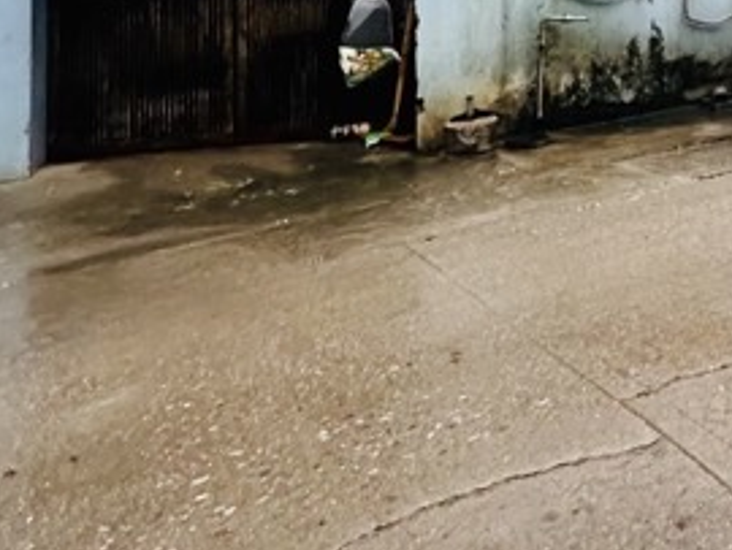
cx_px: 884
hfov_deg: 30.5
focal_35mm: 53
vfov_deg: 23.5
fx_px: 1122
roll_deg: +3.5
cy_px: -209
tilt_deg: +7.2
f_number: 2.2
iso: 320
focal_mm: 2.22
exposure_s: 1/60
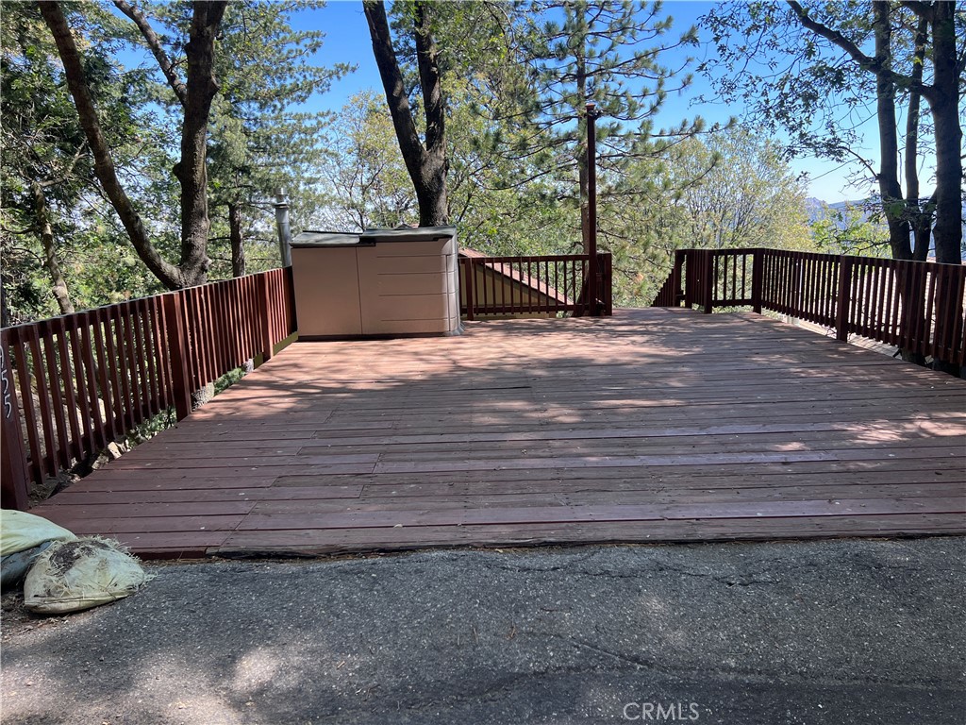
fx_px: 726
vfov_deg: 53.1
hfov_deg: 67.3
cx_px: 483
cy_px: 362
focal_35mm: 26
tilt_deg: -10.4
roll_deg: +1.6
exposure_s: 1/639
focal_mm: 5.7
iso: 50
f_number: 1.5
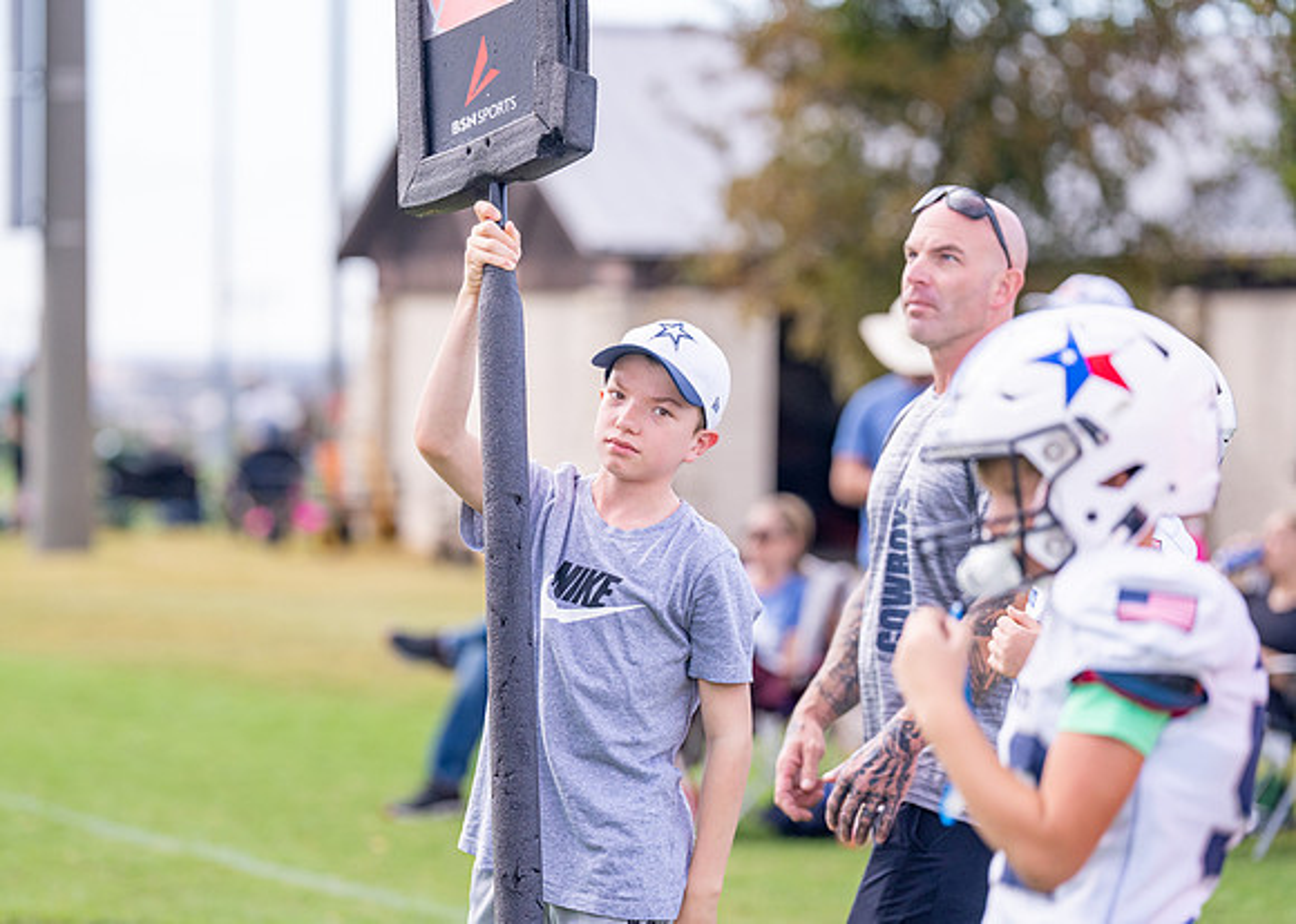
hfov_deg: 11.8
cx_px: 526
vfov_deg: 8.4
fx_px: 6275
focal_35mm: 171
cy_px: 512
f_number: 2.8
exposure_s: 1/2500
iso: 500
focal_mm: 143
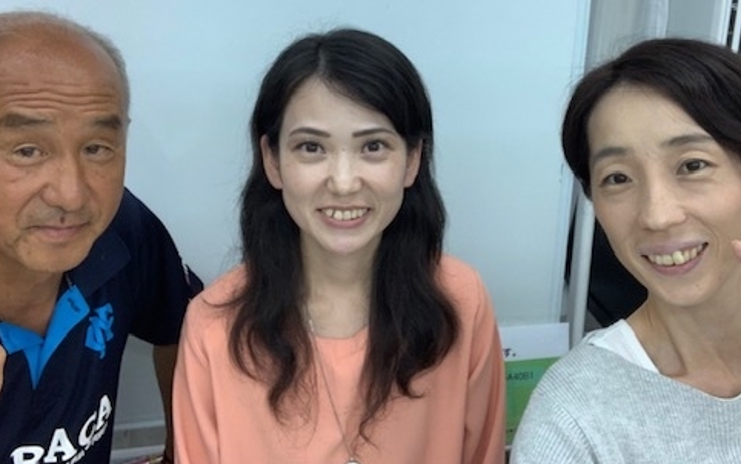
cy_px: 123
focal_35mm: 45
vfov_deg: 28.3
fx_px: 909
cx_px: 397
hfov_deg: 44.3
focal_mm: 2.87
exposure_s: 1/50
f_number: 2.2
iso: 80
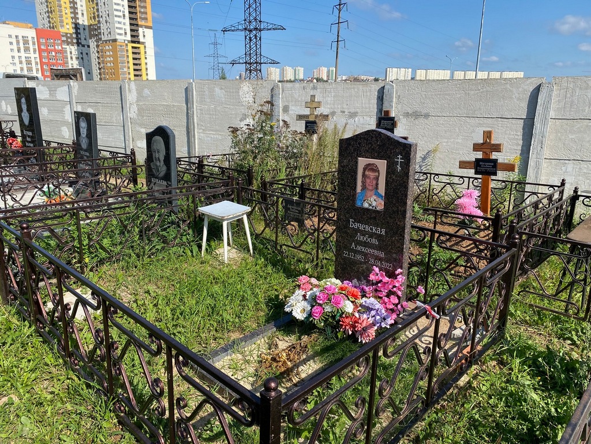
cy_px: 222
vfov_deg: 53.1
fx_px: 444
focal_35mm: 26
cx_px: 296
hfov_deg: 67.3
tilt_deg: -14.9
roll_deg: -0.8
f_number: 1.8
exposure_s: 1/2410
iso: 32
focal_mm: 4.25
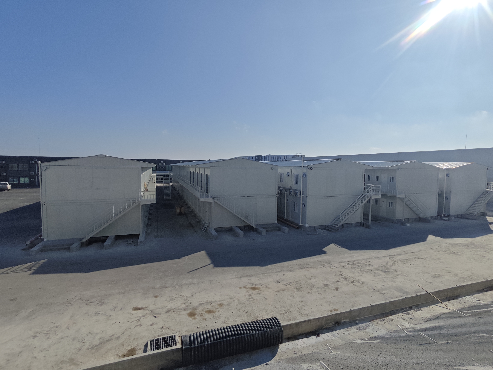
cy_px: 185
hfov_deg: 94.5
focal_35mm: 16
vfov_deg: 78.2
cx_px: 246
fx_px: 228
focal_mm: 1.65
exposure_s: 1/9174
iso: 50
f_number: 2.2
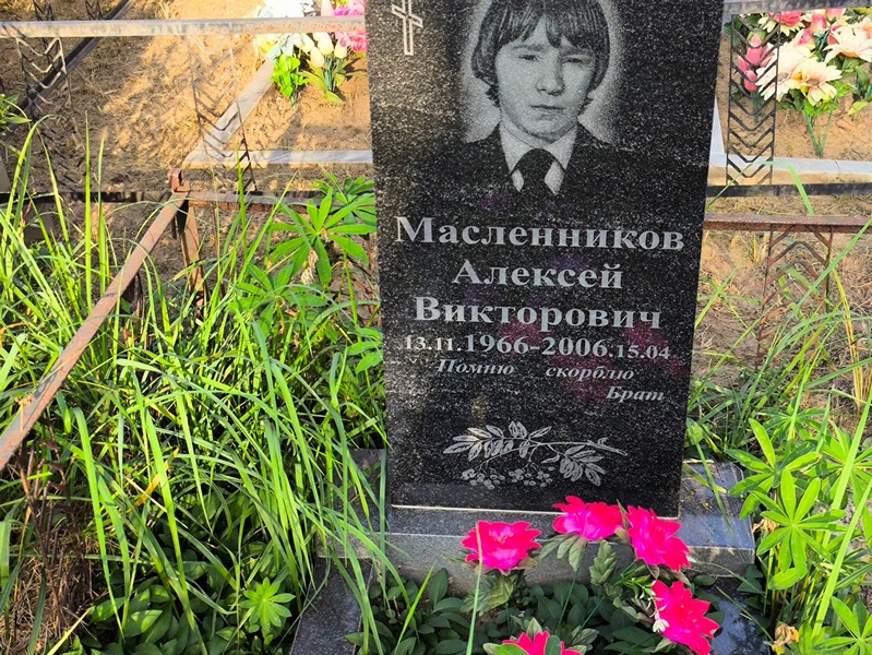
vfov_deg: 29.1
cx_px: 436
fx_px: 1260
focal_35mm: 50
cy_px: 328
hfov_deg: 38.2
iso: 50
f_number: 1.7
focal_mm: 4.71
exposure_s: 1/280
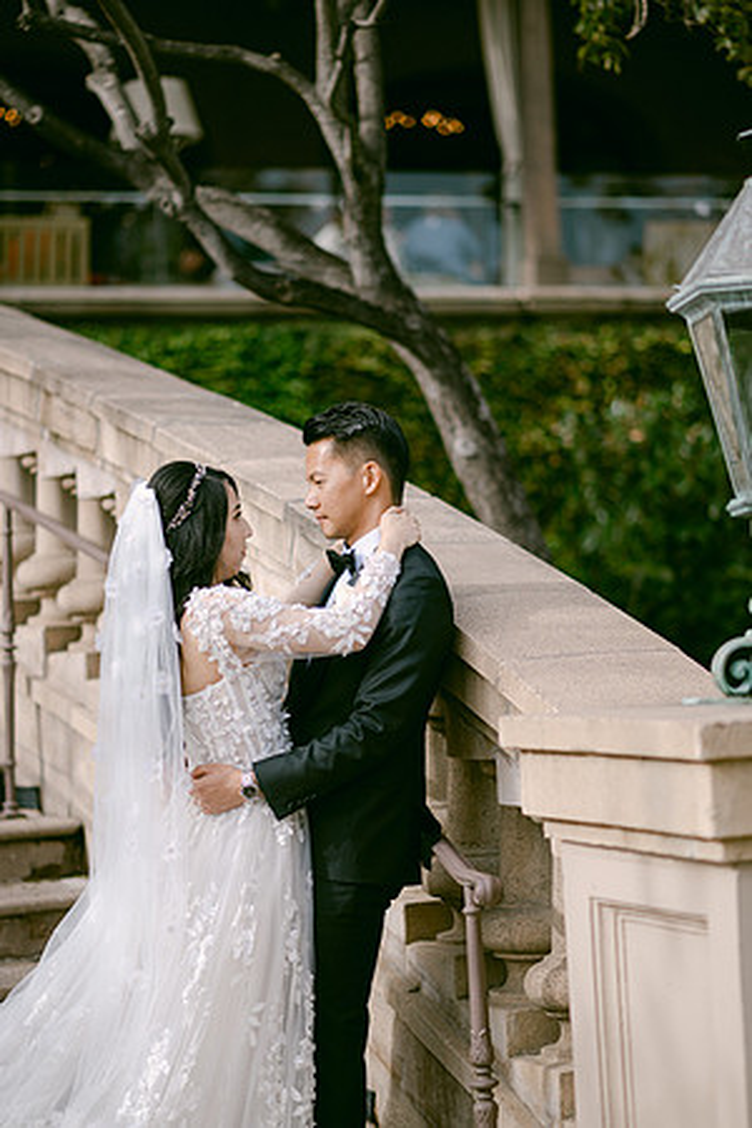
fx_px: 2663
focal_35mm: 85
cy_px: 564
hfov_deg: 16.1
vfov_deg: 23.9
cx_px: 376
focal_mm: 85
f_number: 2
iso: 100
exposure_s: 1/3200
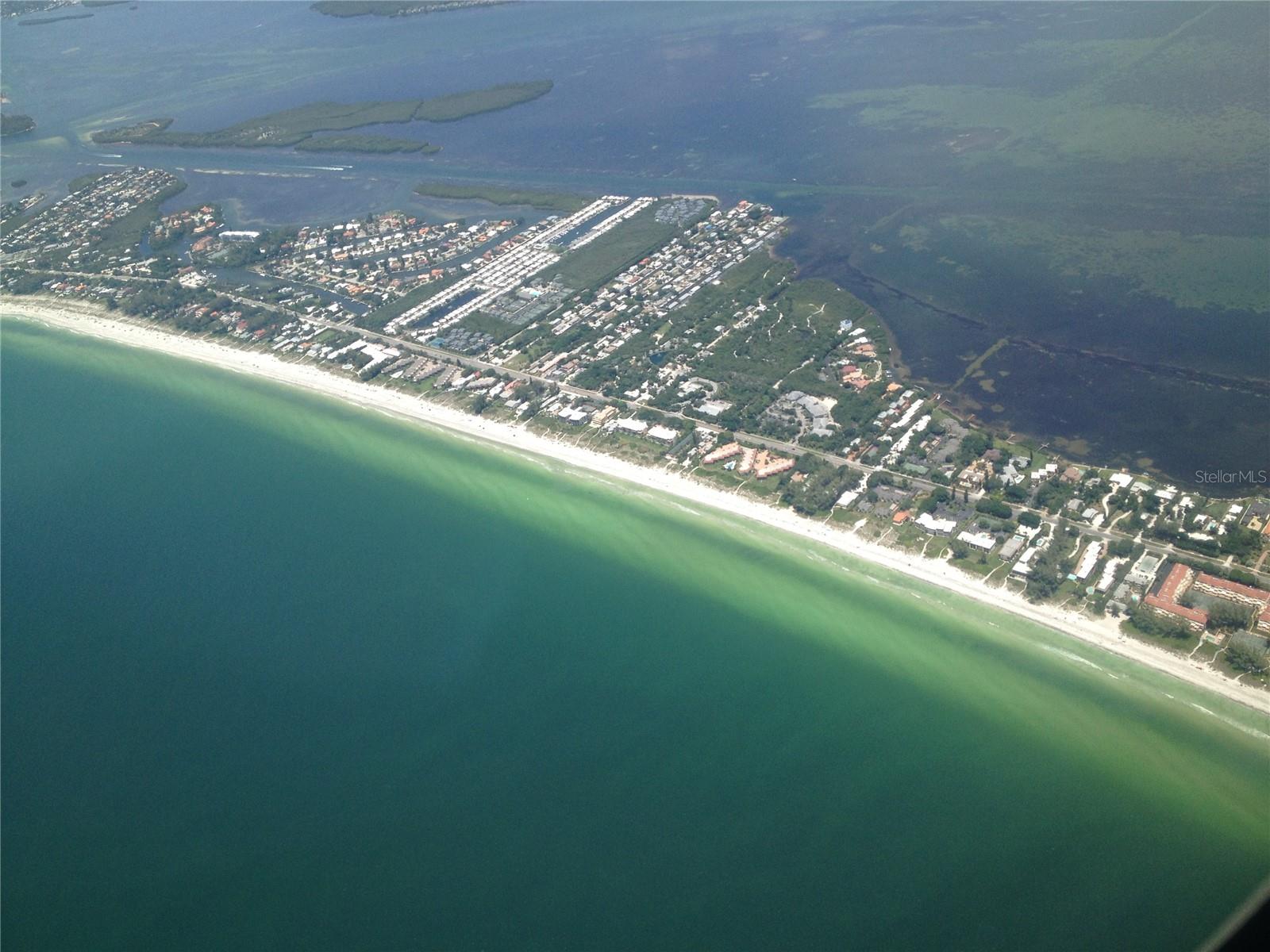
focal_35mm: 35
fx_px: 1284
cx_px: 635
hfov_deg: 52.6
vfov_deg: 40.7
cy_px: 476
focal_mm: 4.28
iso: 50
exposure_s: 1/1314
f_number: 2.4
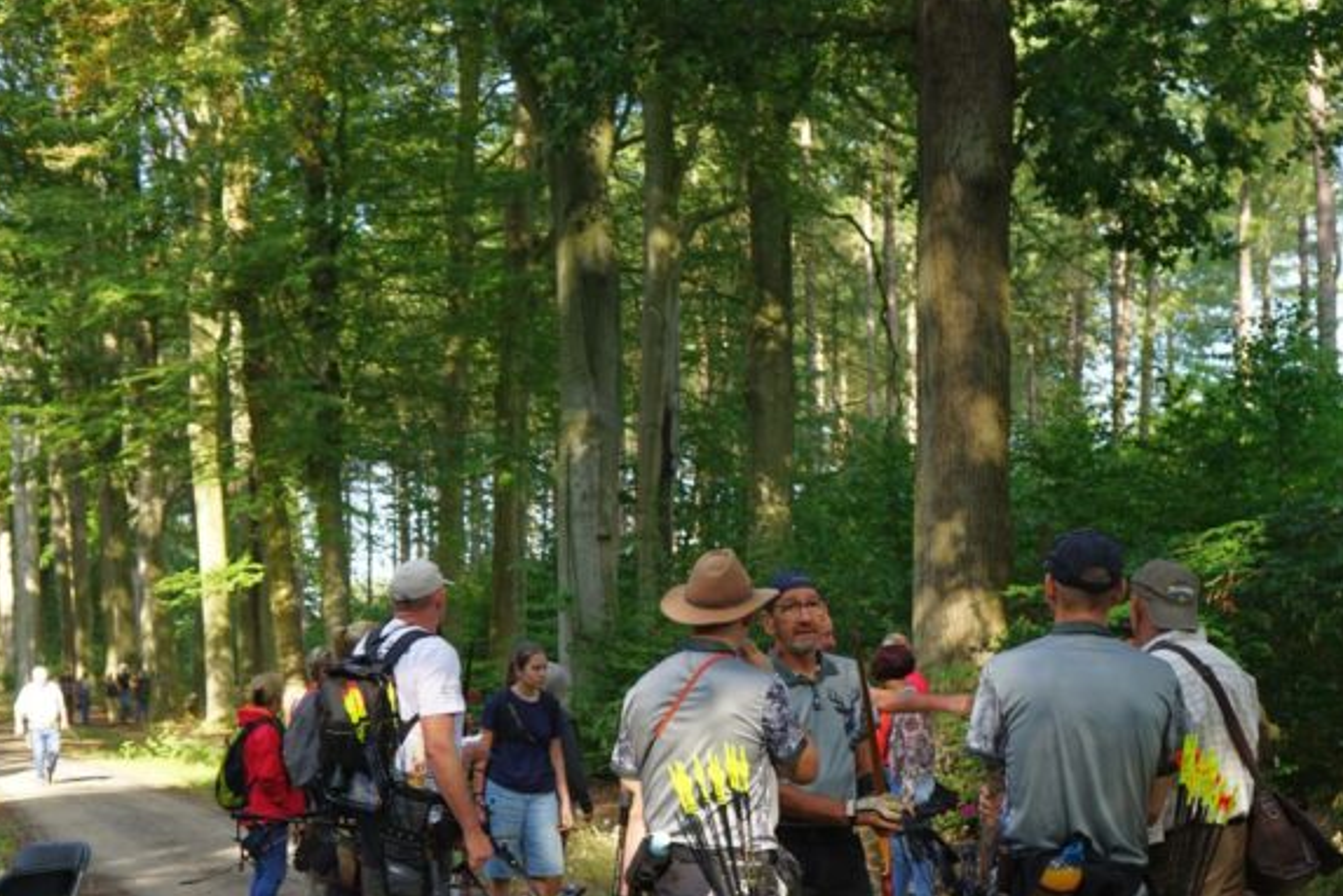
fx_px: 2201
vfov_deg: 22.7
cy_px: 724
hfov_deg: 33.9
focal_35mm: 59
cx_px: 680
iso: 100
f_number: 5
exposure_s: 1/60
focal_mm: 33
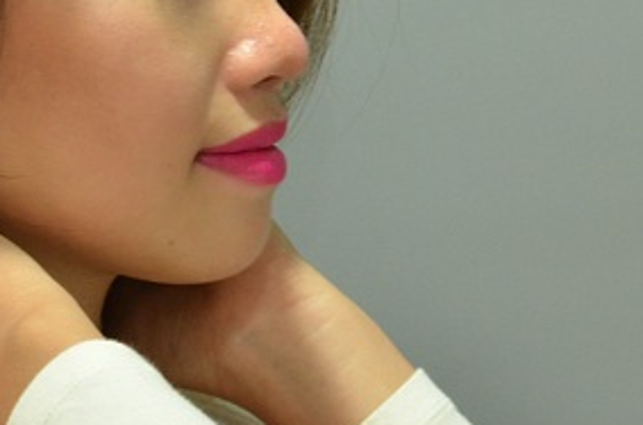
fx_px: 4364
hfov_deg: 8.4
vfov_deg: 5.6
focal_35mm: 245
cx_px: 134
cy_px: 72
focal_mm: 66
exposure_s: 1/15
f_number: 8
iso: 1250
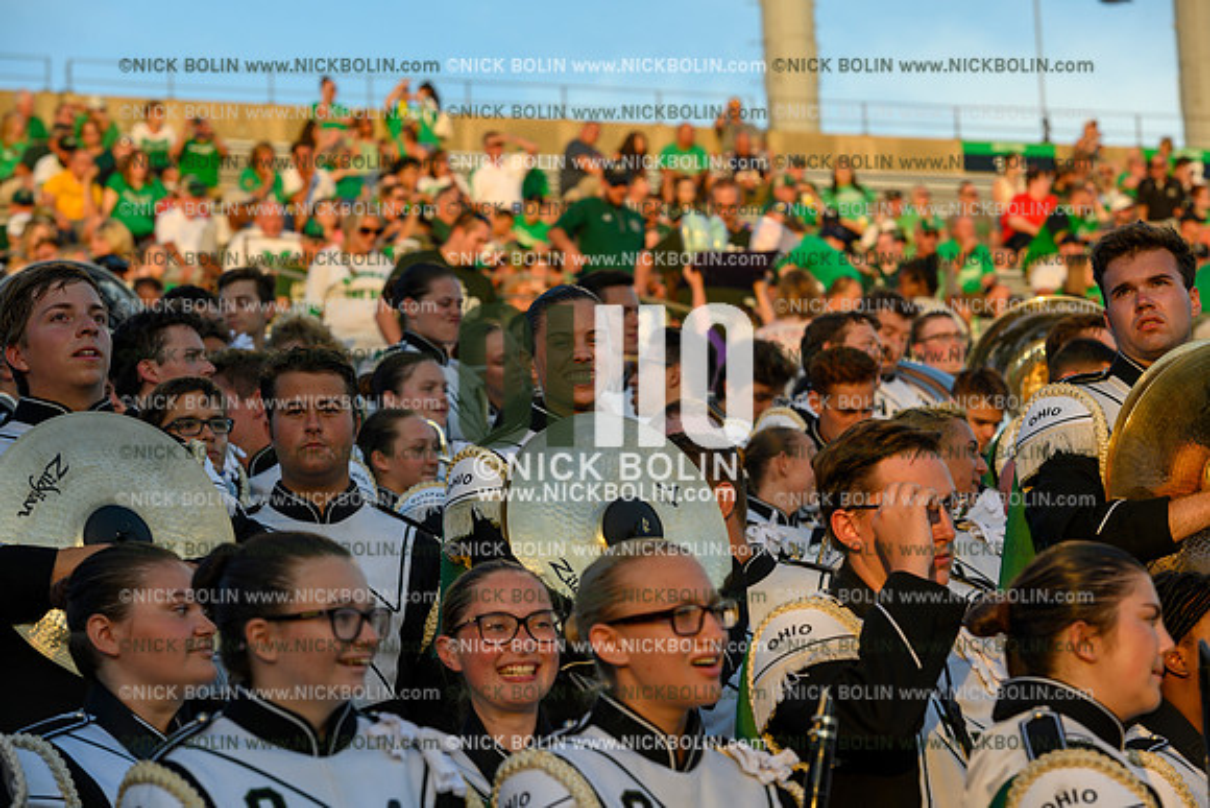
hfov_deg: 14.7
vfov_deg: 9.8
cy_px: 404
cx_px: 605
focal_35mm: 140
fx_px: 4706
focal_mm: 140
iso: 160
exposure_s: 1/125
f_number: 8
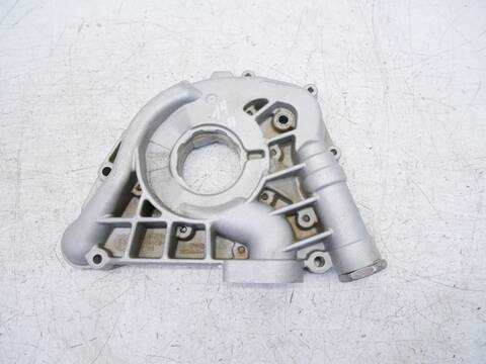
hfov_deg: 71.6
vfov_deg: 56.8
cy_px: 182
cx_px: 243
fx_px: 337
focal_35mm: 24
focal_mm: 12
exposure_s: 1/60
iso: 200
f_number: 3.5
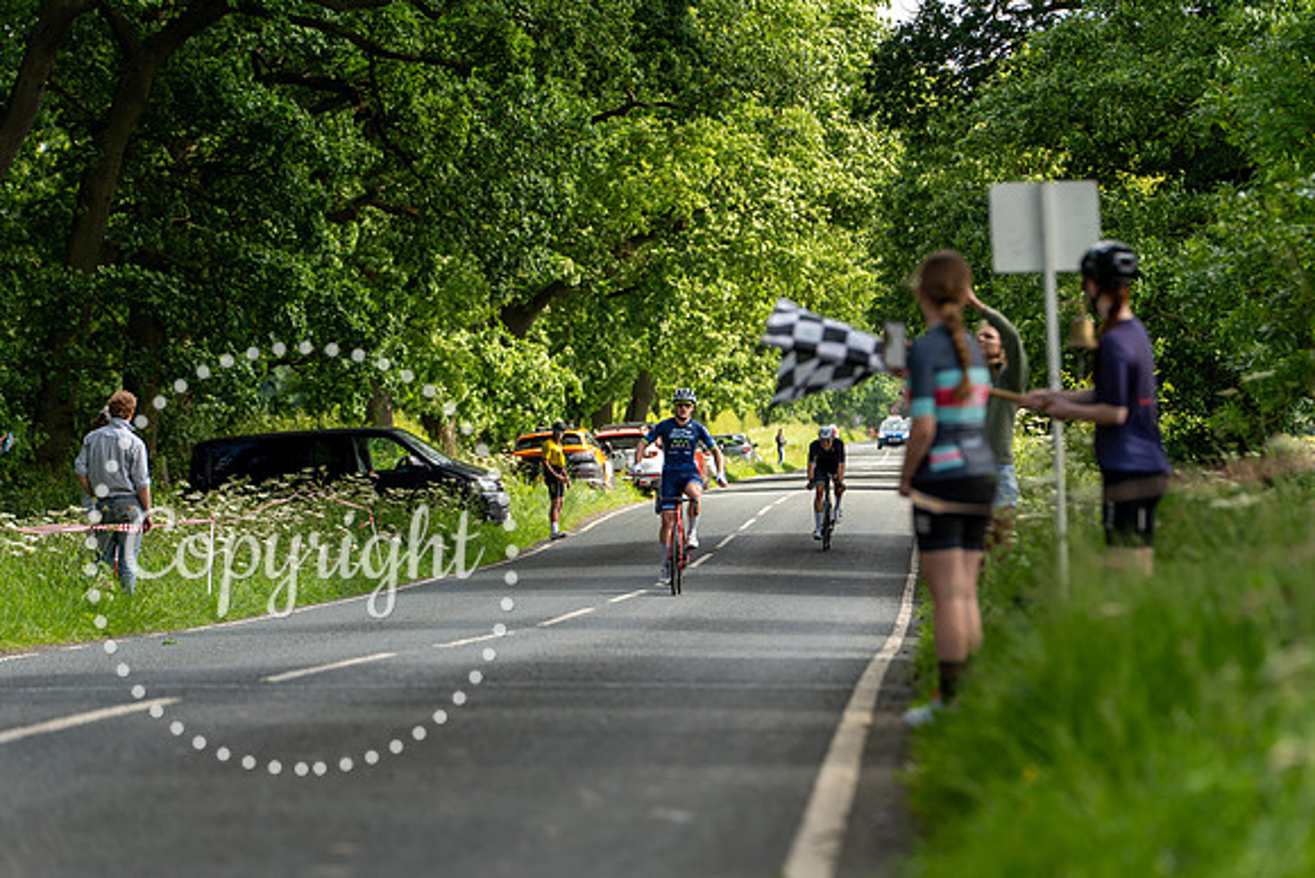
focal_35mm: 155
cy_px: 439
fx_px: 5663
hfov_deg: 13.2
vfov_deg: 8.9
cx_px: 658
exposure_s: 1/1000
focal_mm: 155
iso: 250
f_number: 4
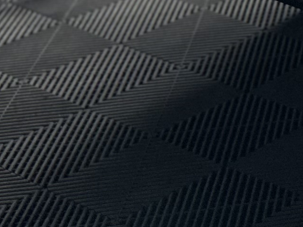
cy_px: -354
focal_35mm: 152
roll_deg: +0.5
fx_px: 1330
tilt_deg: -8.2
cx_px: 802
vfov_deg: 8.7
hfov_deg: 10.5
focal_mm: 6.86
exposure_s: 1/100
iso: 125
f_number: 1.78
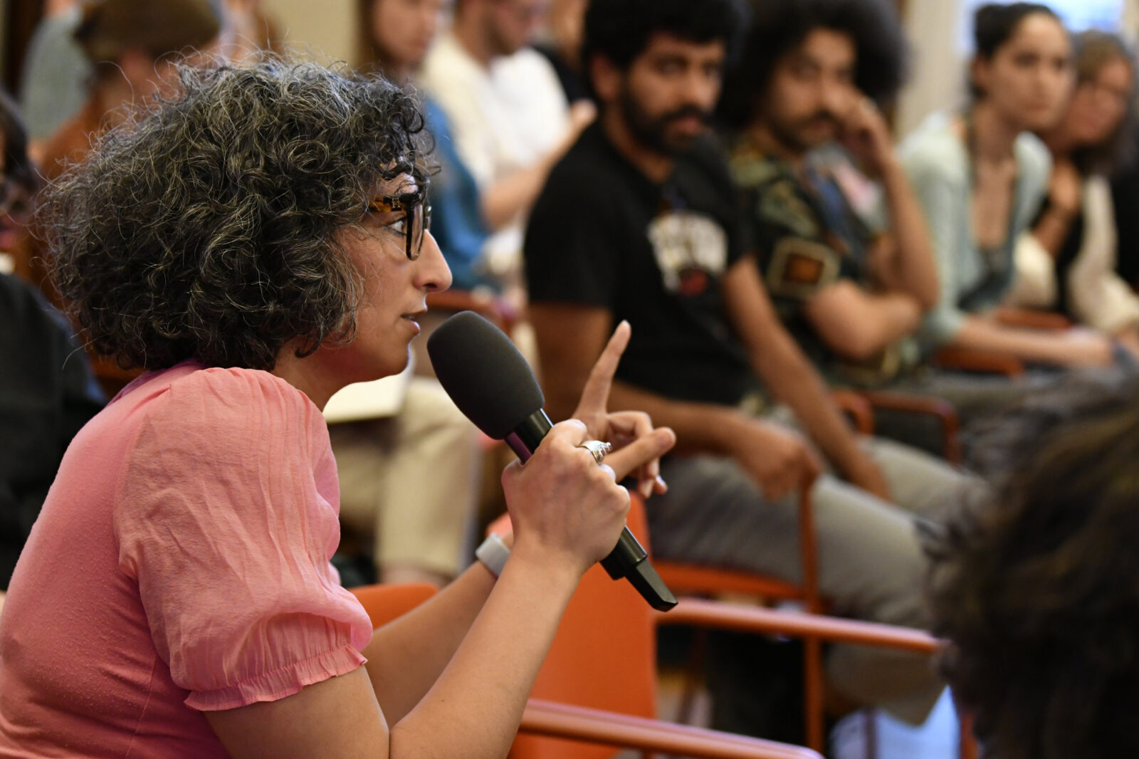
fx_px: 3321
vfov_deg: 13.0
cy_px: 380
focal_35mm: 105
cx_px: 570
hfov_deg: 19.5
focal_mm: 70
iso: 3200
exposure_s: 1/160
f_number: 2.8
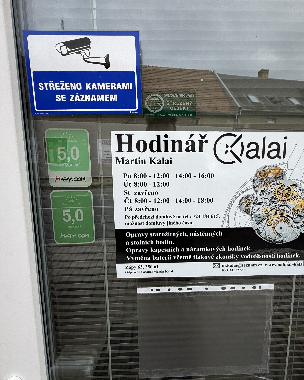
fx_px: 214
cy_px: 194
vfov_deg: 83.3
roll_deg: +0.3
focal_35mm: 19
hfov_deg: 70.4
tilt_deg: -8.9
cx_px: 175
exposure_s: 1/413
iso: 50
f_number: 2.2
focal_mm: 2.22
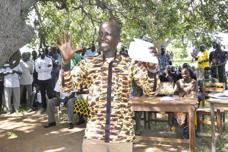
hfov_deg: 46.5
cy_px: 76
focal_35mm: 42
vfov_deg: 31.8
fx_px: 266
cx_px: 114
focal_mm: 28
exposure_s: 1/160
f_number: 8
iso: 800
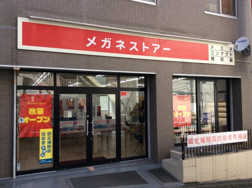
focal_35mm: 32
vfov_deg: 44.1
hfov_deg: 56.9
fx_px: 233
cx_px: 126
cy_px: 94
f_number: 2.4
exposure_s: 1/394
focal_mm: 3.3
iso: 32
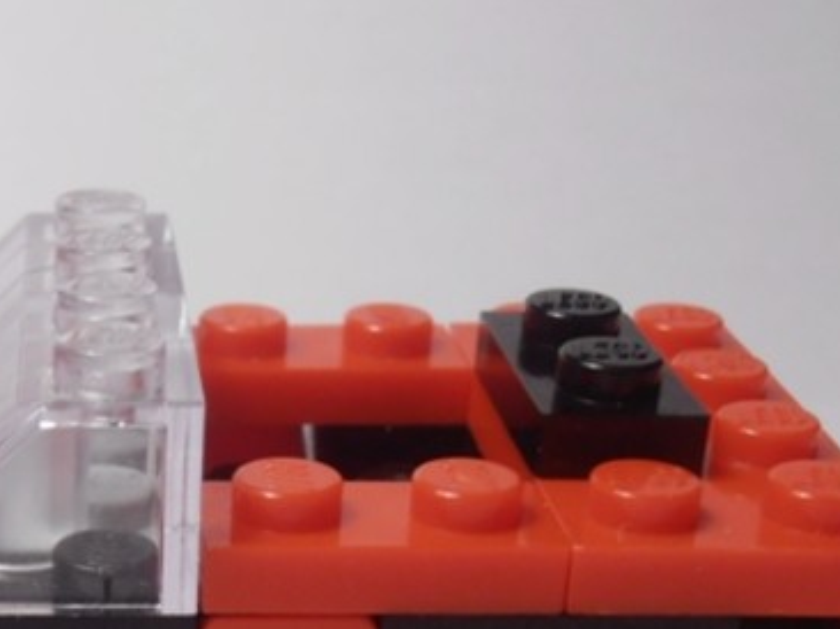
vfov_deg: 15.8
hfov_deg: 20.9
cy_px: 699
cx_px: 34
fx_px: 2207
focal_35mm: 91
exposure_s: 1/50
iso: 80
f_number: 3.9
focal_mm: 6.61
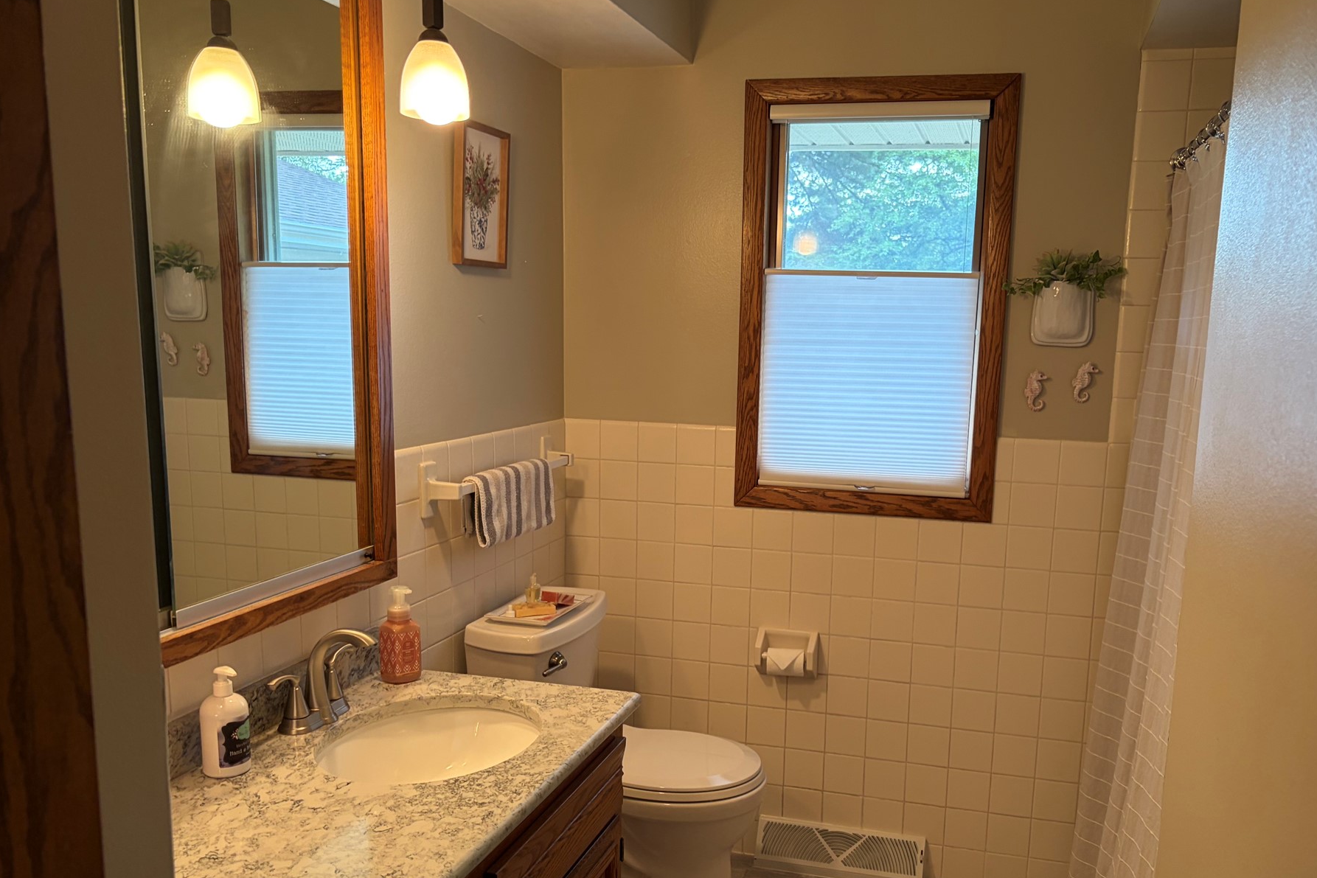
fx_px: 1134
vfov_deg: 42.2
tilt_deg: -10.4
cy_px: 520
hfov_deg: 60.2
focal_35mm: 31
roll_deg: -0.1
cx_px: 724
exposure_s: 1/60
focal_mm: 5.96
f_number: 1.6
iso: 100
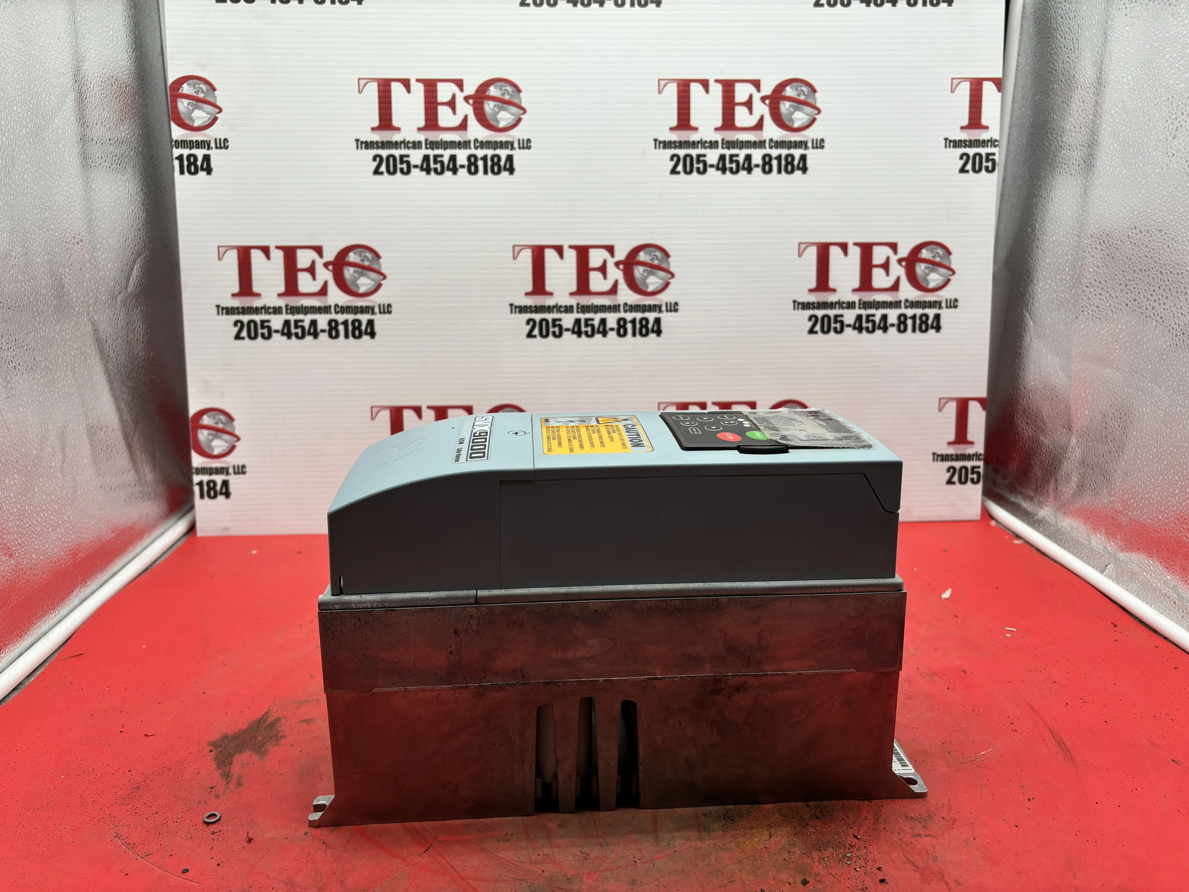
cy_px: 446
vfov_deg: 53.1
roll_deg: -0.7
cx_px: 594
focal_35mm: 26
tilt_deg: -14.6
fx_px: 893
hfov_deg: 67.3
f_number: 1.6
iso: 50
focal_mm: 5.96
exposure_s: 1/454
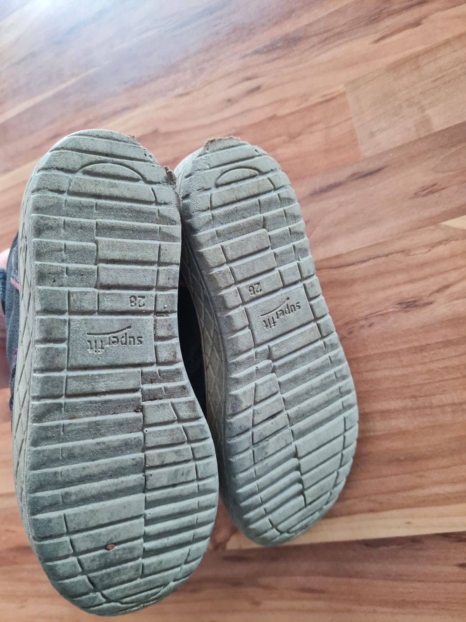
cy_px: 311
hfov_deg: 53.1
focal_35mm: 26
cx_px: 233
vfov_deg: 67.3
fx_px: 467
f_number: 1.8
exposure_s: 1/50
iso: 320
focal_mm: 5.4
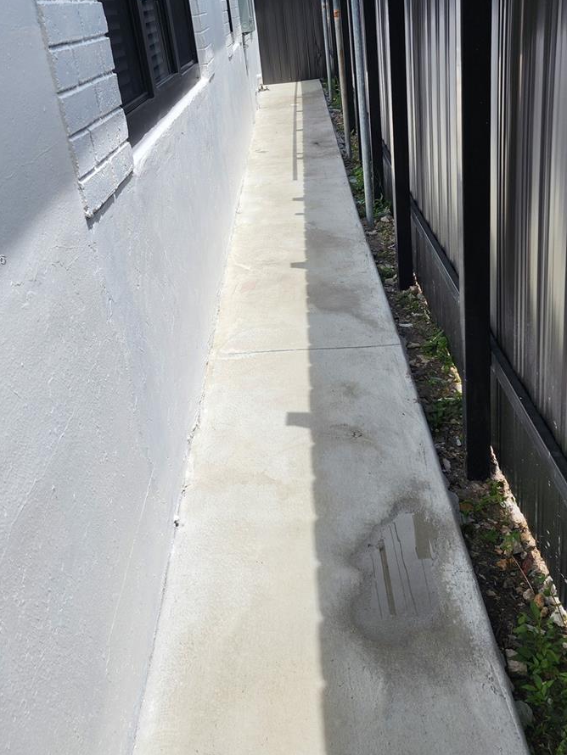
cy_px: 260
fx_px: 677
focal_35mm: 31
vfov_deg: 57.2
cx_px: 230
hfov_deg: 45.2
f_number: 1.8
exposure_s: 1/1265
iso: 12
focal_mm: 6.4
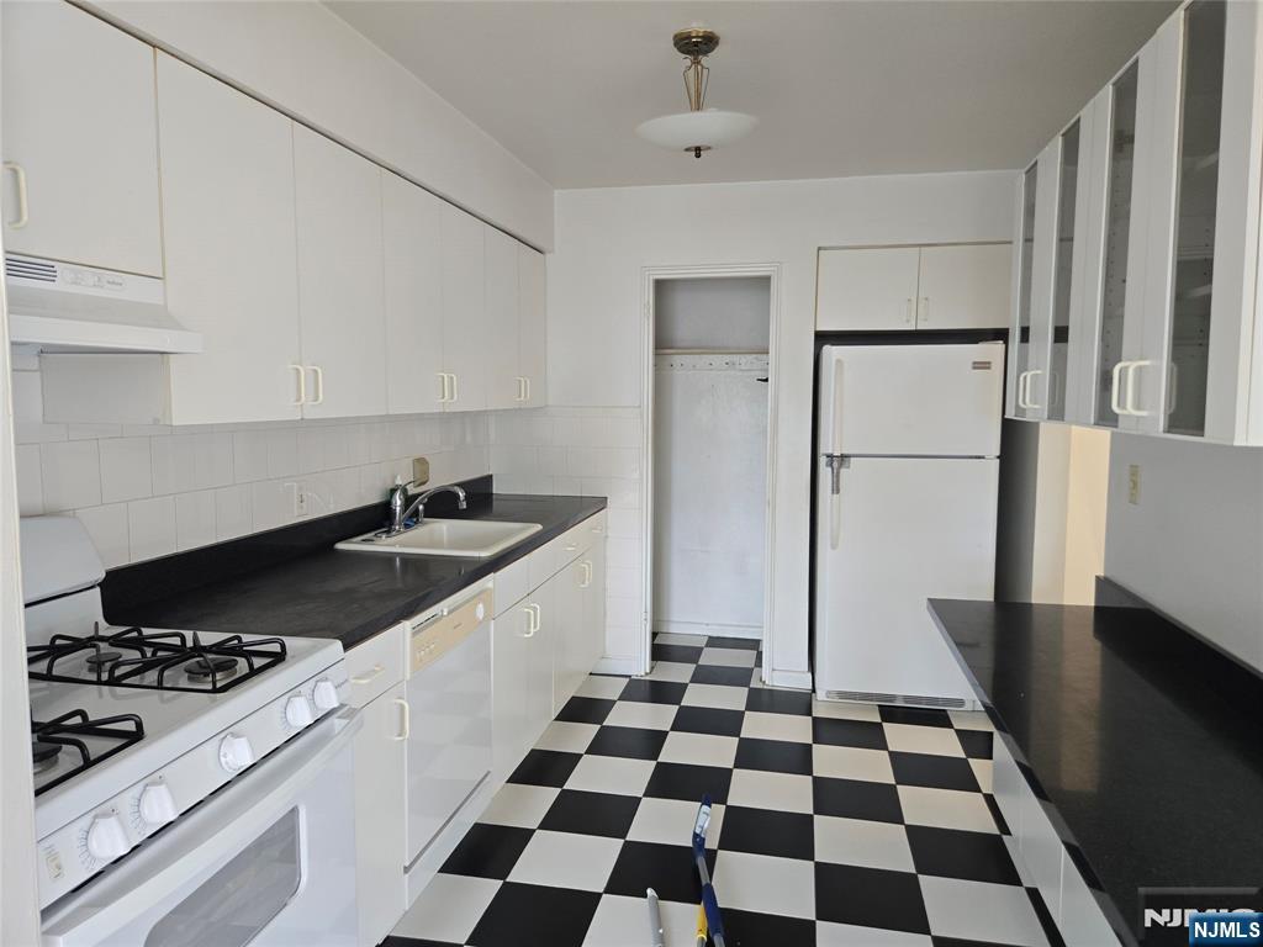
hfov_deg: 73.9
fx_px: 839
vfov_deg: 58.9
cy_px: 474
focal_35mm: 23
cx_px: 632
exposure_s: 1/120
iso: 250
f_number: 1.8
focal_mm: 5.4
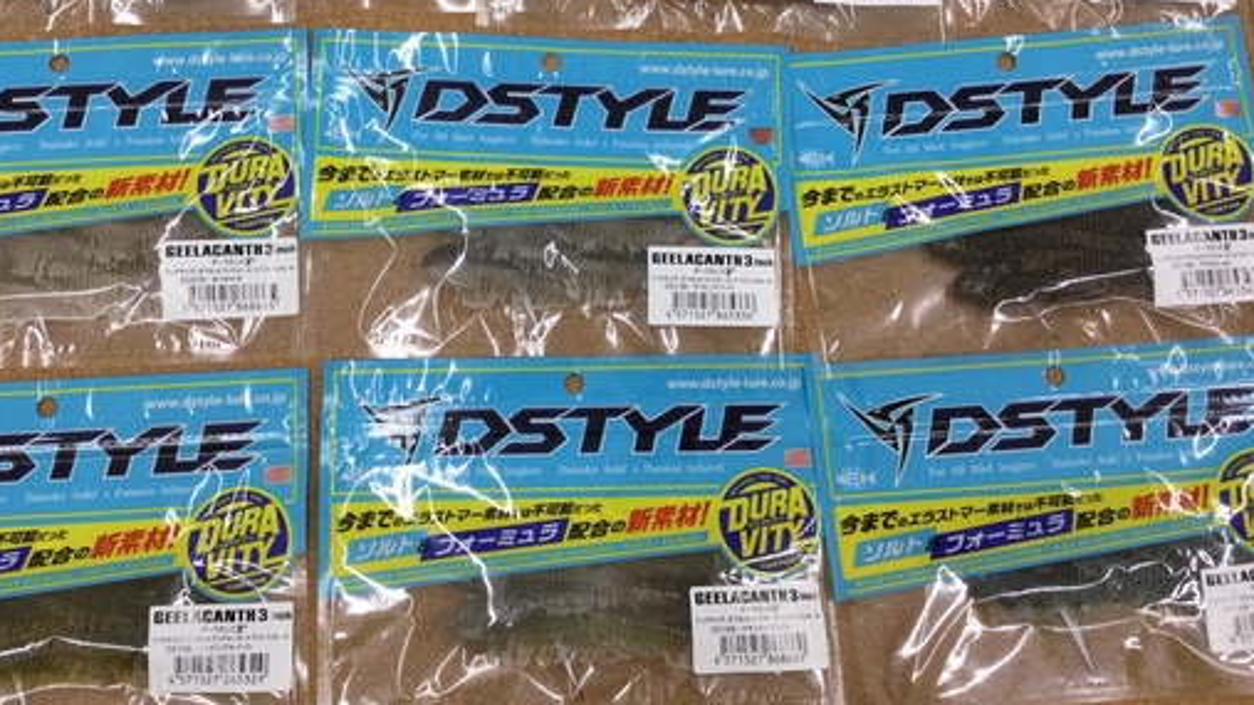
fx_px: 1330
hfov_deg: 50.3
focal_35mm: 40
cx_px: 537
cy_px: 233
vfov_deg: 29.5
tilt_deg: -79.9
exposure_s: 1/40
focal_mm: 3.3
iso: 32
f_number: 2.4
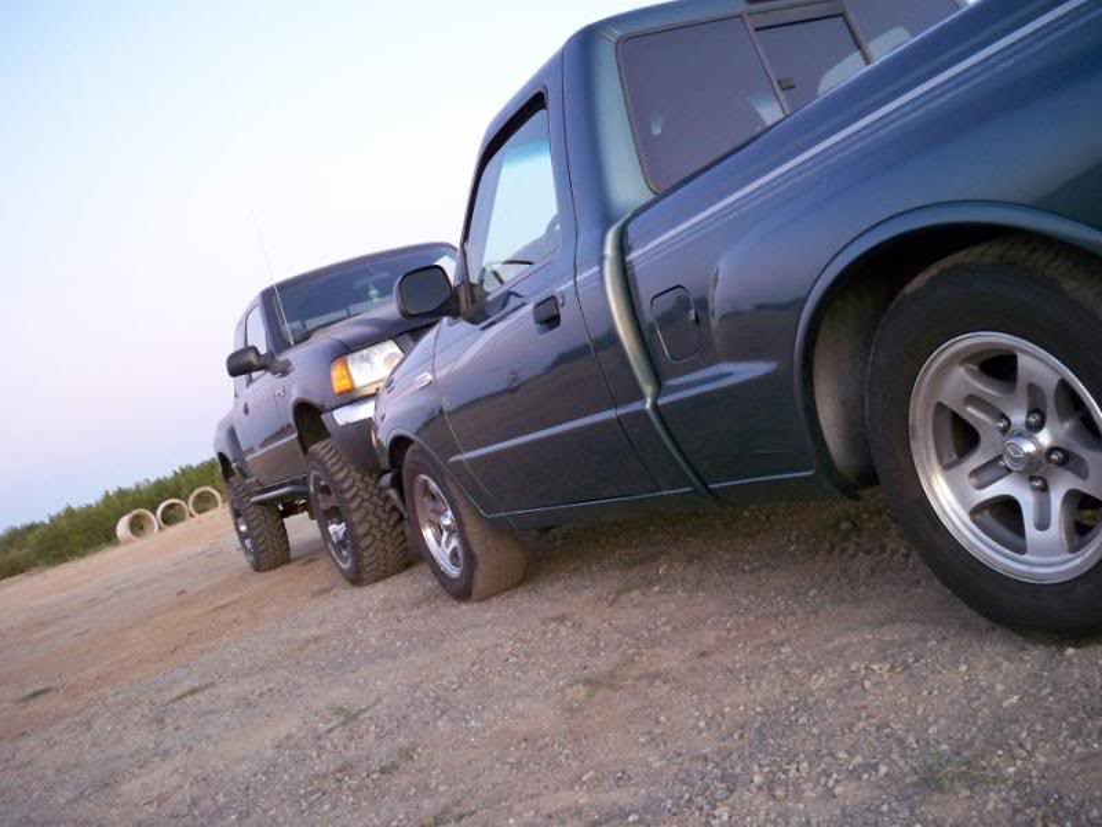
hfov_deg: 52.6
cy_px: 414
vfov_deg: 40.7
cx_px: 551
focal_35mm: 35
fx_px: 1114
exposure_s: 1/40
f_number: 3.1
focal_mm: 6.3
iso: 400
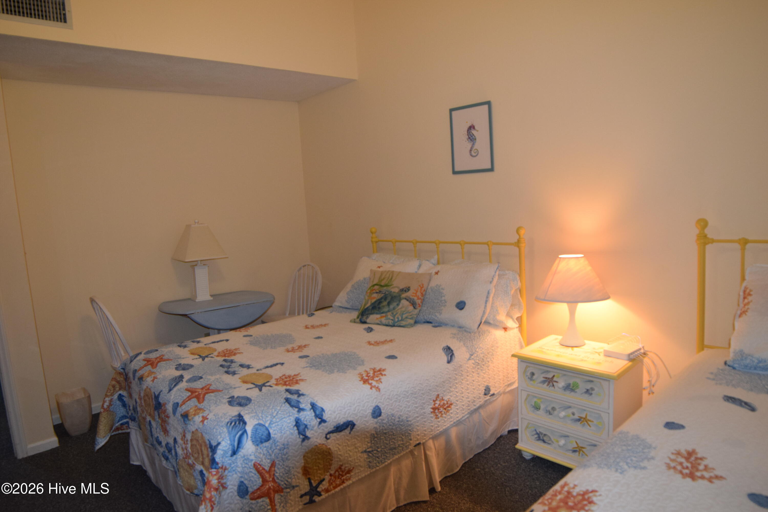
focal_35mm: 21
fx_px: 448
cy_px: 256
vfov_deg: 59.5
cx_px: 384
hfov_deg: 81.2
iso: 800
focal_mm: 14
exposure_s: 1/80
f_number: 4.5
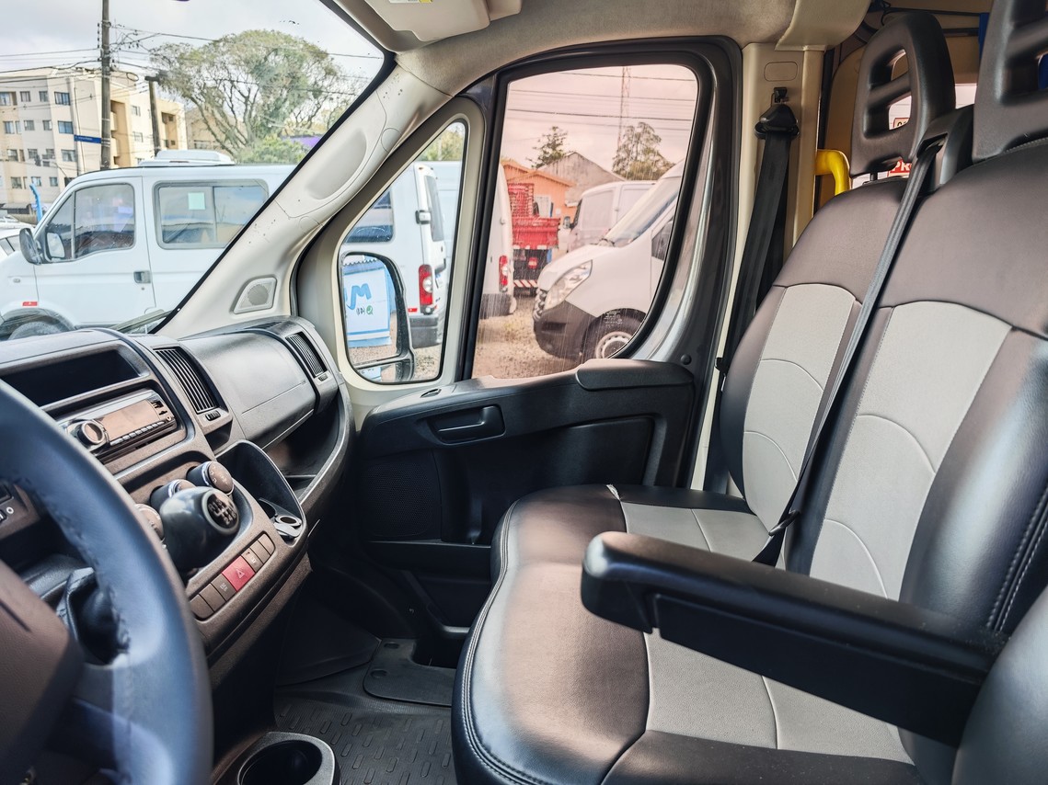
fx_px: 696
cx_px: 524
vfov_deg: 58.9
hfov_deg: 73.9
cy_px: 392
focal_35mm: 23
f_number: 2
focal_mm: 8.72
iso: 400
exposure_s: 1/121
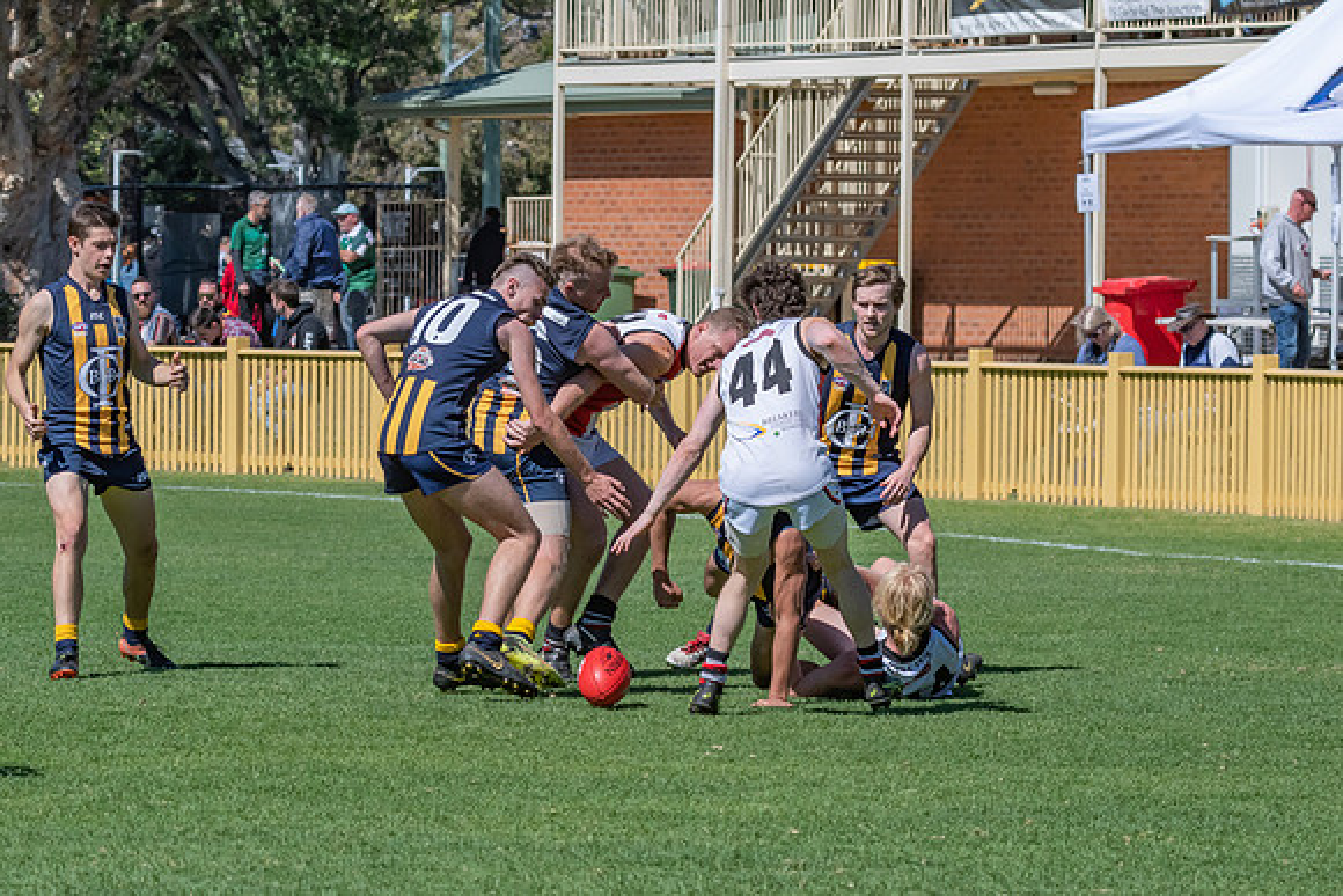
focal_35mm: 272
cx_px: 745
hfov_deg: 7.6
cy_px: 482
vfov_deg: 5.1
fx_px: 10144
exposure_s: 1/3200
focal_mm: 160
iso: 800
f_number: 11
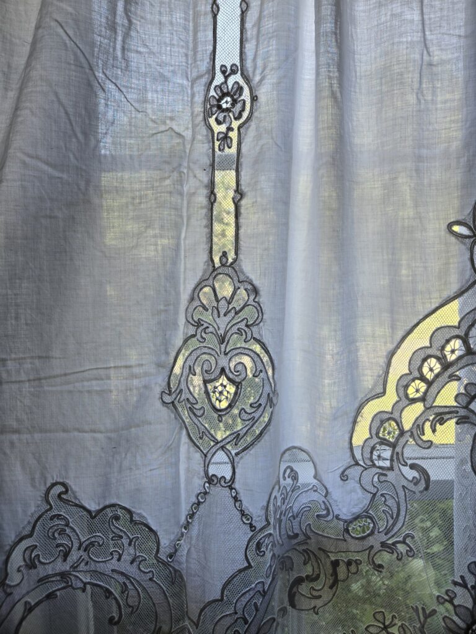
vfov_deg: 73.9
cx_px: 238
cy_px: 317
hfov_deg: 58.9
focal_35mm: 23
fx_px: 422
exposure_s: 1/180
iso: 40
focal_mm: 5.4
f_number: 1.8
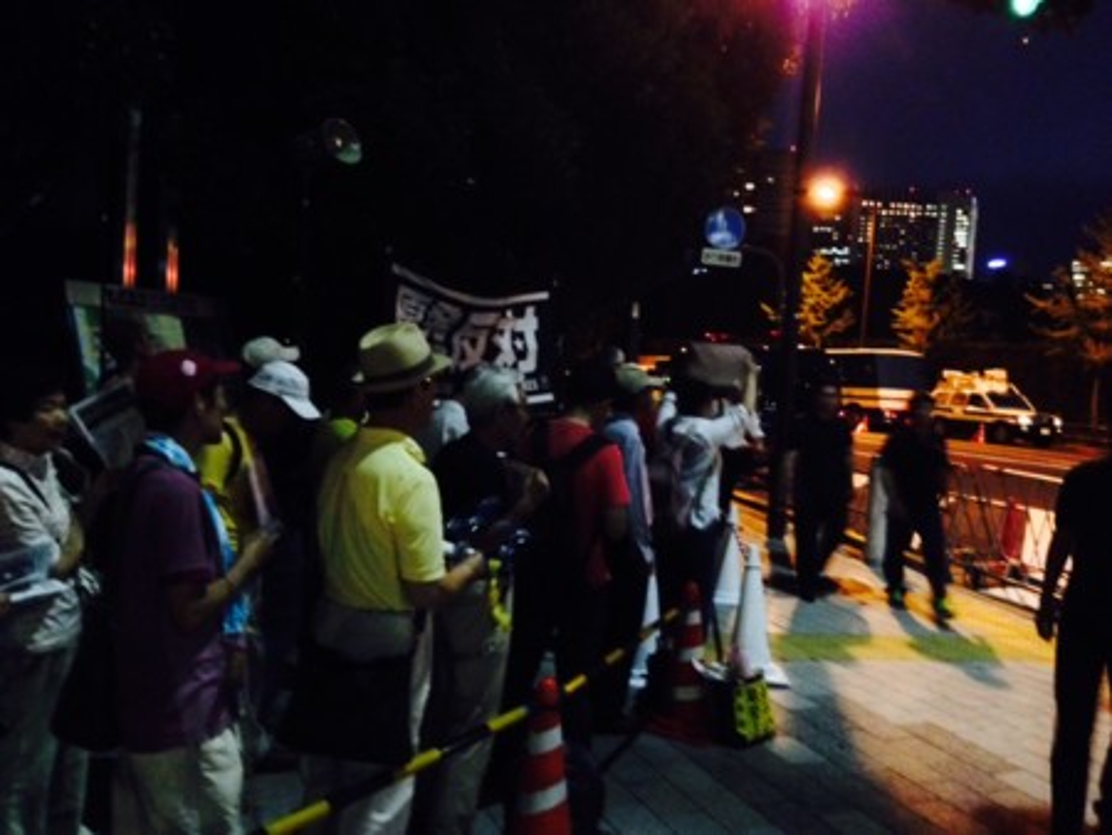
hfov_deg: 55.3
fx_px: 1061
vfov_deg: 43.0
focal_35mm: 33
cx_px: 556
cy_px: 418
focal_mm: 4.12
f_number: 2.4
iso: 800
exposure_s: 1/15
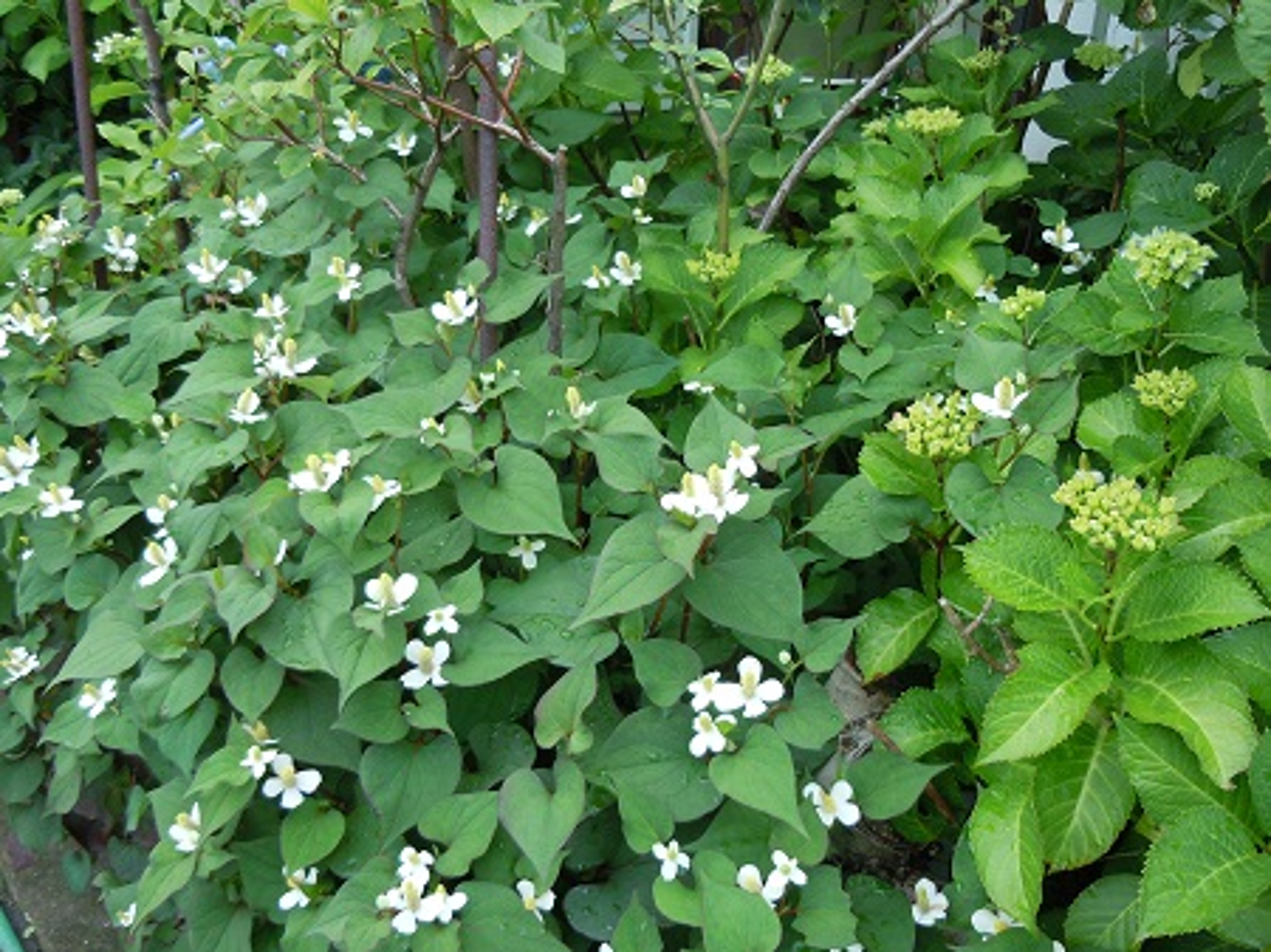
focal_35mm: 30
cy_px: 476
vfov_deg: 46.8
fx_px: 1101
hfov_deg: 60.0
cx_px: 636
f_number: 3.5
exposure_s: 1/125
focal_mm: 5.4
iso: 100
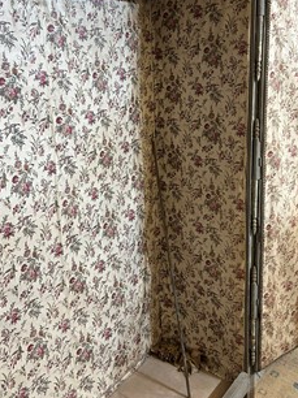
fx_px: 391
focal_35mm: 34
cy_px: 147
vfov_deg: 53.3
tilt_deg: -13.0
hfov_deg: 41.6
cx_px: 121
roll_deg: +0.6
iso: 200
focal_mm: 5.7
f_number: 1.5
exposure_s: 1/50
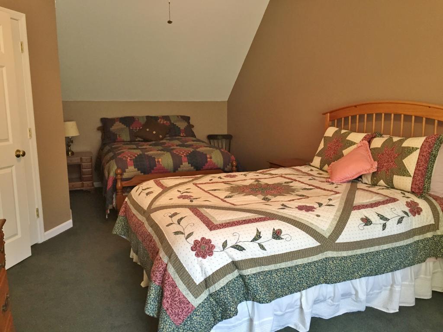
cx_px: 222
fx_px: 371
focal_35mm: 29
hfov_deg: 61.7
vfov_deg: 48.2
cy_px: 166
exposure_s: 1/30
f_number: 2.2
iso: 125
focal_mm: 4.15
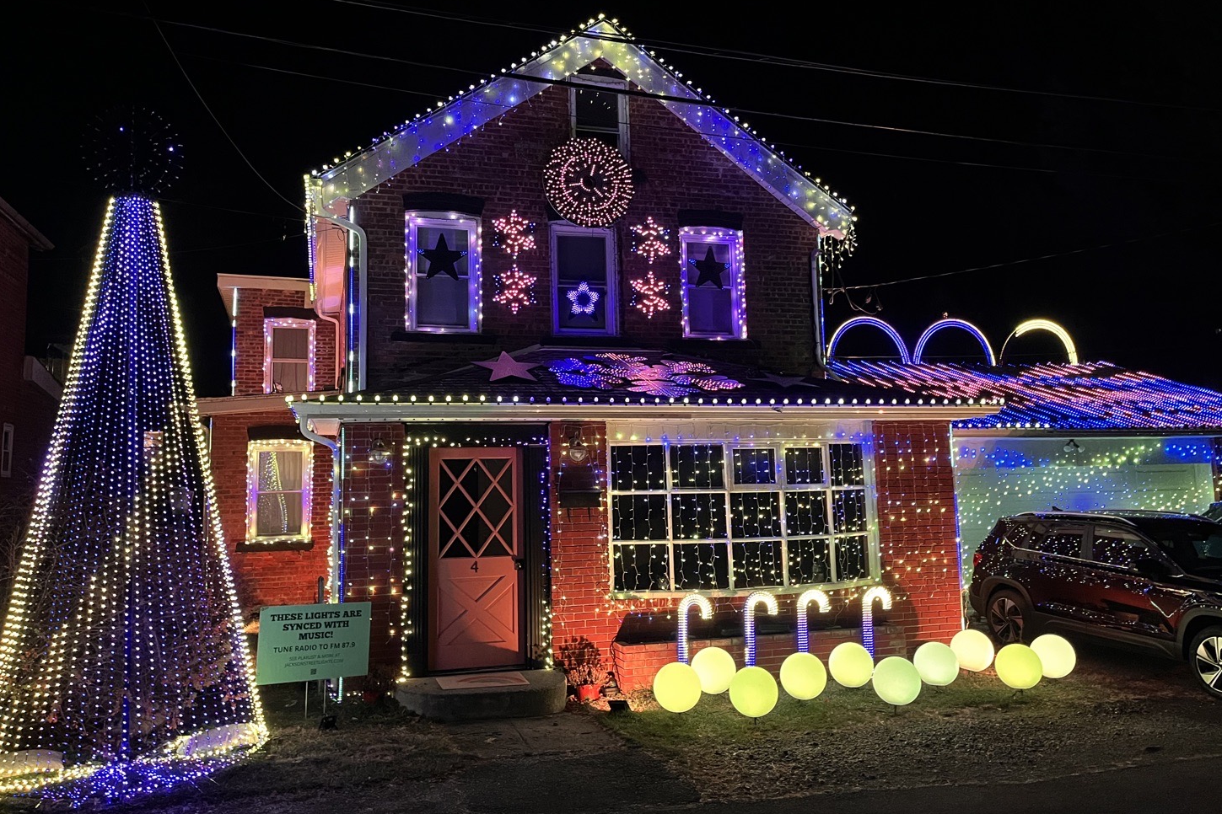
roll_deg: +0.9
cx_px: 604
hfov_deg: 65.5
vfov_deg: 46.4
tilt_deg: +6.1
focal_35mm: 28
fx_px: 950
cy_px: 380
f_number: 1.6
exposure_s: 1/34
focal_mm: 5.1
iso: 640
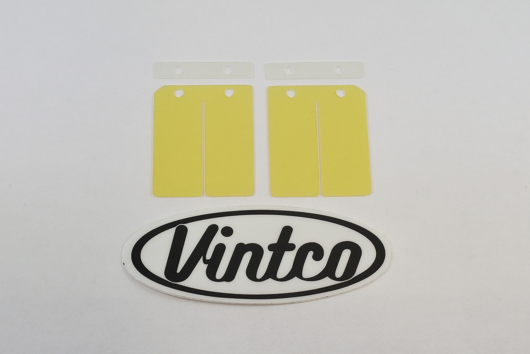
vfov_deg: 38.9
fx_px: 501
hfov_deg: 55.8
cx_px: 265
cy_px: 177
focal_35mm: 34
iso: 400
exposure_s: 1/250
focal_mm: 12.8
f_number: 4
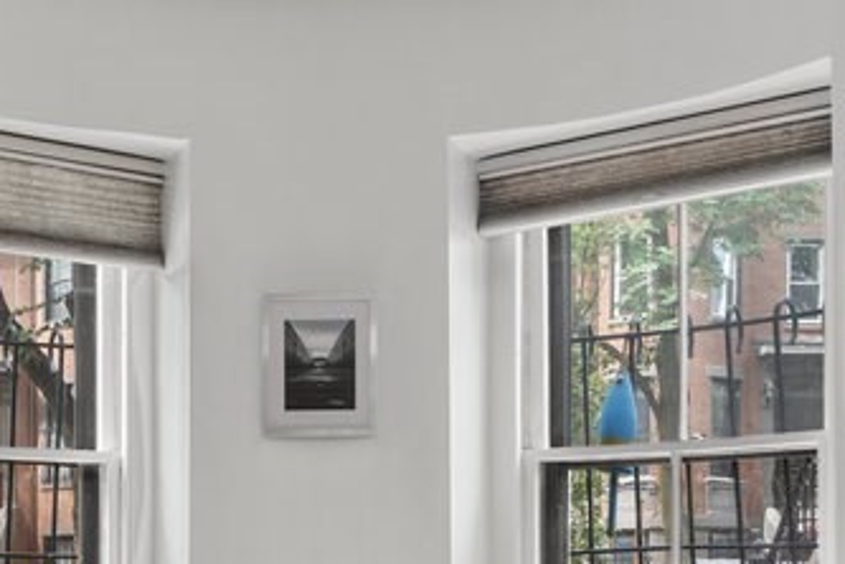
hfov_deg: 36.7
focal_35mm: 54
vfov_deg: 23.8
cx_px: 327
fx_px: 1267
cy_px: 583
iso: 320
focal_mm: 18
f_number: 9
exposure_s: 2
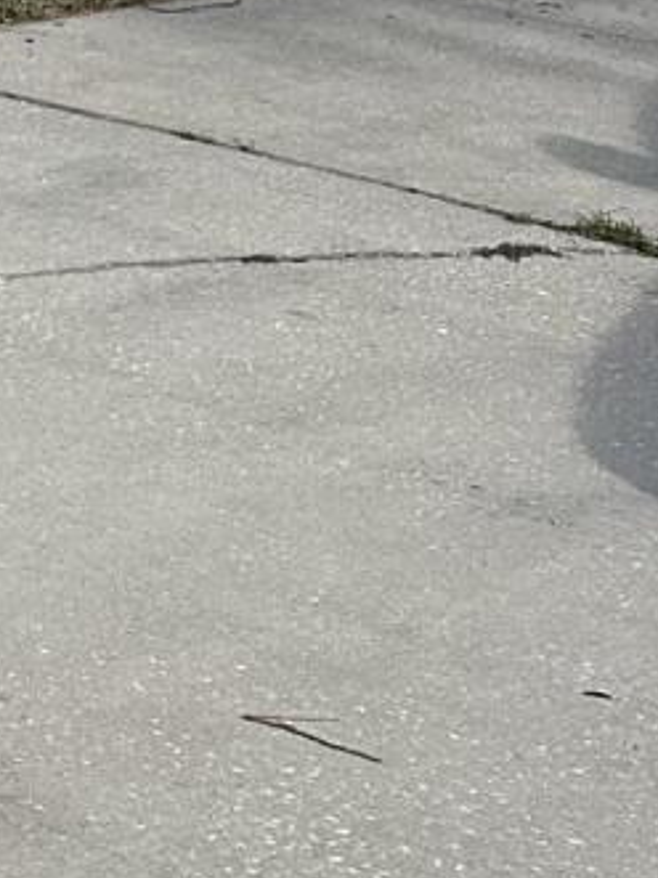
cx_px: -1321
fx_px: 3677
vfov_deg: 13.4
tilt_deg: -9.7
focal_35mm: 145
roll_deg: -4.8
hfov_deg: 8.5
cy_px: -45
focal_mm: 6.86
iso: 80
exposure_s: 1/3597
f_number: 1.78
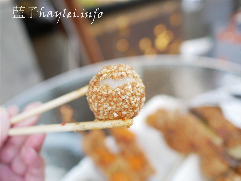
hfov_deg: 60.0
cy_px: 90
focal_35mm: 30
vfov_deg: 46.8
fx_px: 209
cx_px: 120
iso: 200
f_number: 2
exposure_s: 1/160
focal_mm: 15
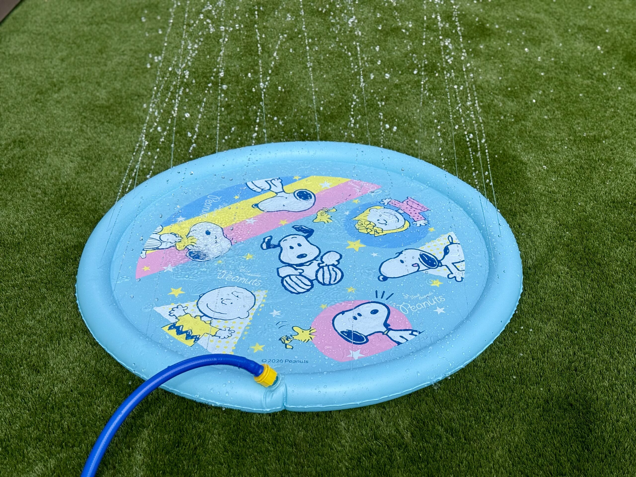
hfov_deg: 39.7
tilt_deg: -33.1
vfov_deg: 30.3
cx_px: 318
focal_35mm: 48
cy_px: 238
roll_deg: +0.5
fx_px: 882
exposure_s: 1/5587
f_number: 1.78
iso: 64
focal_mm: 6.76
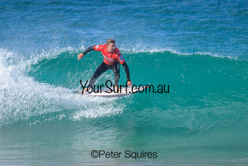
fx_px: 7568
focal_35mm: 1098
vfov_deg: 1.3
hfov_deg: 1.9
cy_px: 80
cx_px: 114
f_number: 6.3
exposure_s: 1/2000
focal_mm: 800
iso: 360
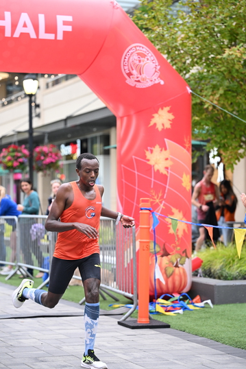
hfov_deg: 15.0
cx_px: 124
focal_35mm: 91
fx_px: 932
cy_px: 184
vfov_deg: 22.4
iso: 1600
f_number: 2.8
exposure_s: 1/640
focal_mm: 89
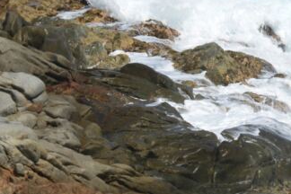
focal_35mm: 502
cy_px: 81
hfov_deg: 4.1
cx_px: 215
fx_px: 4058
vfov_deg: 2.7
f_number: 22
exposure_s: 1/125
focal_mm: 170
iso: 200
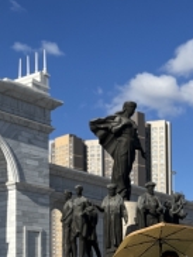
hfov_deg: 19.3
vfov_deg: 24.7
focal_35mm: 76
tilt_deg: +7.0
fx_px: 564
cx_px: 147
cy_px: 245
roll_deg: -0.7
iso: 50
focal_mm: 5.1
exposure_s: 1/4651
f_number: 1.6
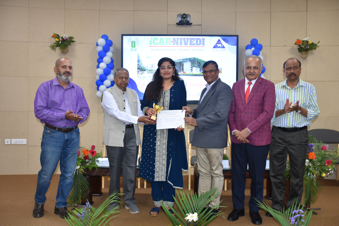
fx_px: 311
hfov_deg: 57.2
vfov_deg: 40.0
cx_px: 170
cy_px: 113
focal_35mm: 33
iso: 500
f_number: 3.5
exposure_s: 1/60
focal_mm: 22
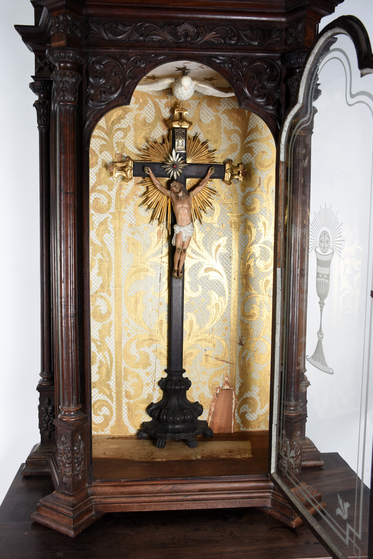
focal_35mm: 33
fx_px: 513
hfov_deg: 40.0
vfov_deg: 57.2
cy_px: 280
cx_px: 186
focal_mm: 22
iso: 200
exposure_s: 1/60
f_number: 5.6
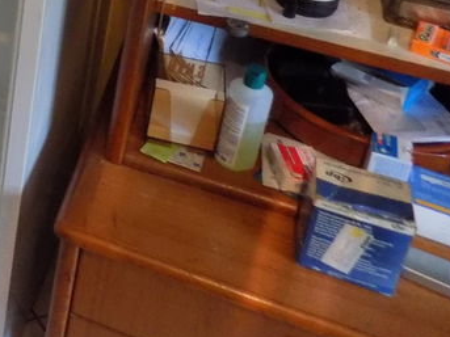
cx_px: -182
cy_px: -121
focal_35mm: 67
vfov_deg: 19.8
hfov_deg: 24.2
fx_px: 871
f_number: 3.1
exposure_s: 1/25
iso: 400
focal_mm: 4
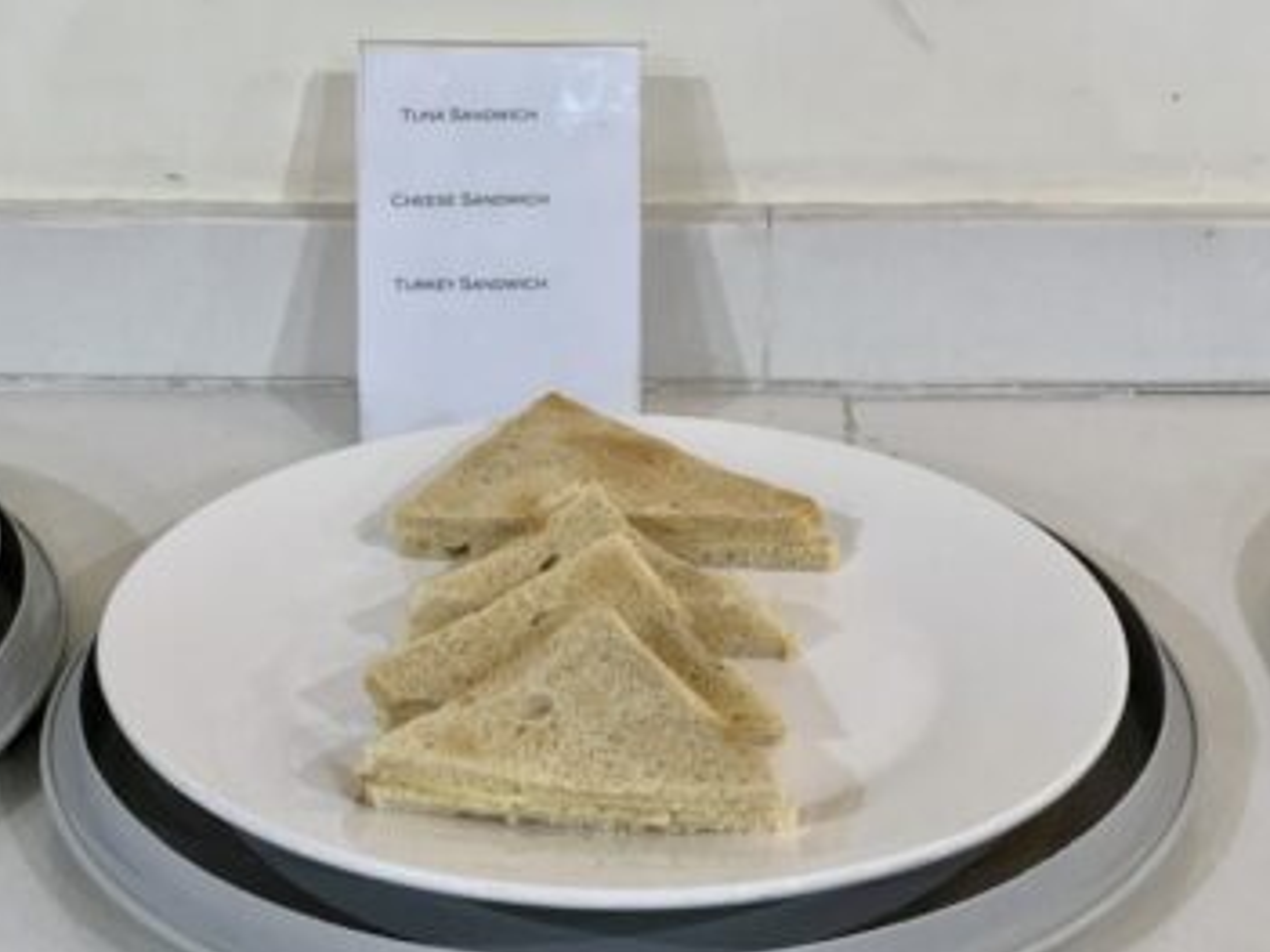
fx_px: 2897
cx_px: 622
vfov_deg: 18.7
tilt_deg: -26.0
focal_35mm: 79
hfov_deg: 24.7
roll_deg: -0.1
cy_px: 485
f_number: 2.8
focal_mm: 9
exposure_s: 1/50
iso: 500
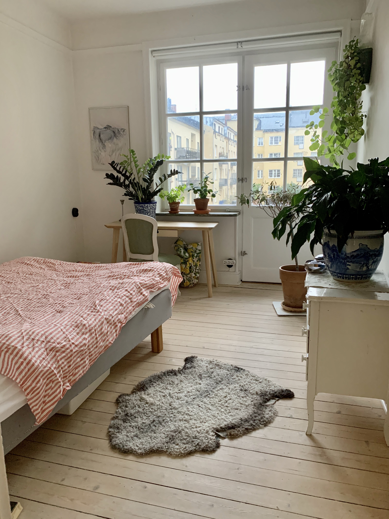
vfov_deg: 67.3
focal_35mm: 26
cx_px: 194
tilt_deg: -11.1
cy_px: 260
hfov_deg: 53.1
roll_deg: +0.2
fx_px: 390
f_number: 1.8
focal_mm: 4.25
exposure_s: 1/46
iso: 400
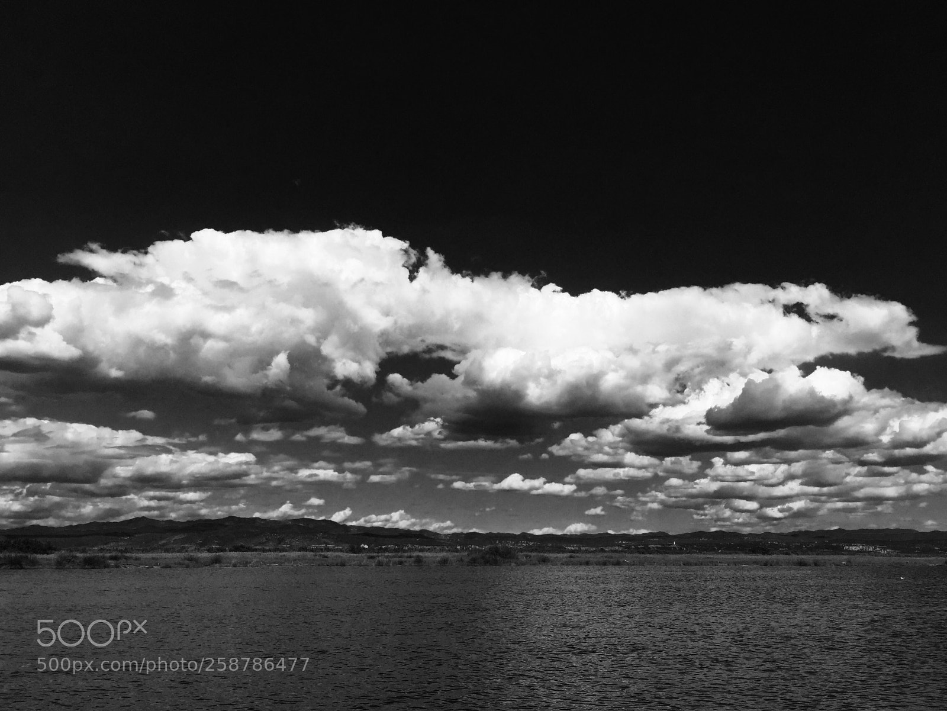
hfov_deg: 61.6
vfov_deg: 48.3
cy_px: 356
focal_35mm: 29
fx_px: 794
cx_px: 474
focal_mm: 4.15
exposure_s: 1/5650
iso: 32
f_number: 2.2
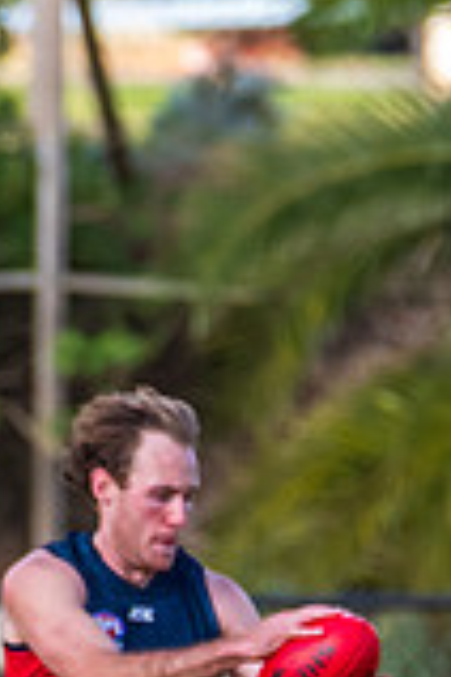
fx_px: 44119
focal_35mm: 2348
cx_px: 267
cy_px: 844
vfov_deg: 0.9
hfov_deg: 0.6
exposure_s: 1/1250
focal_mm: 450
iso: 800
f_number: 6
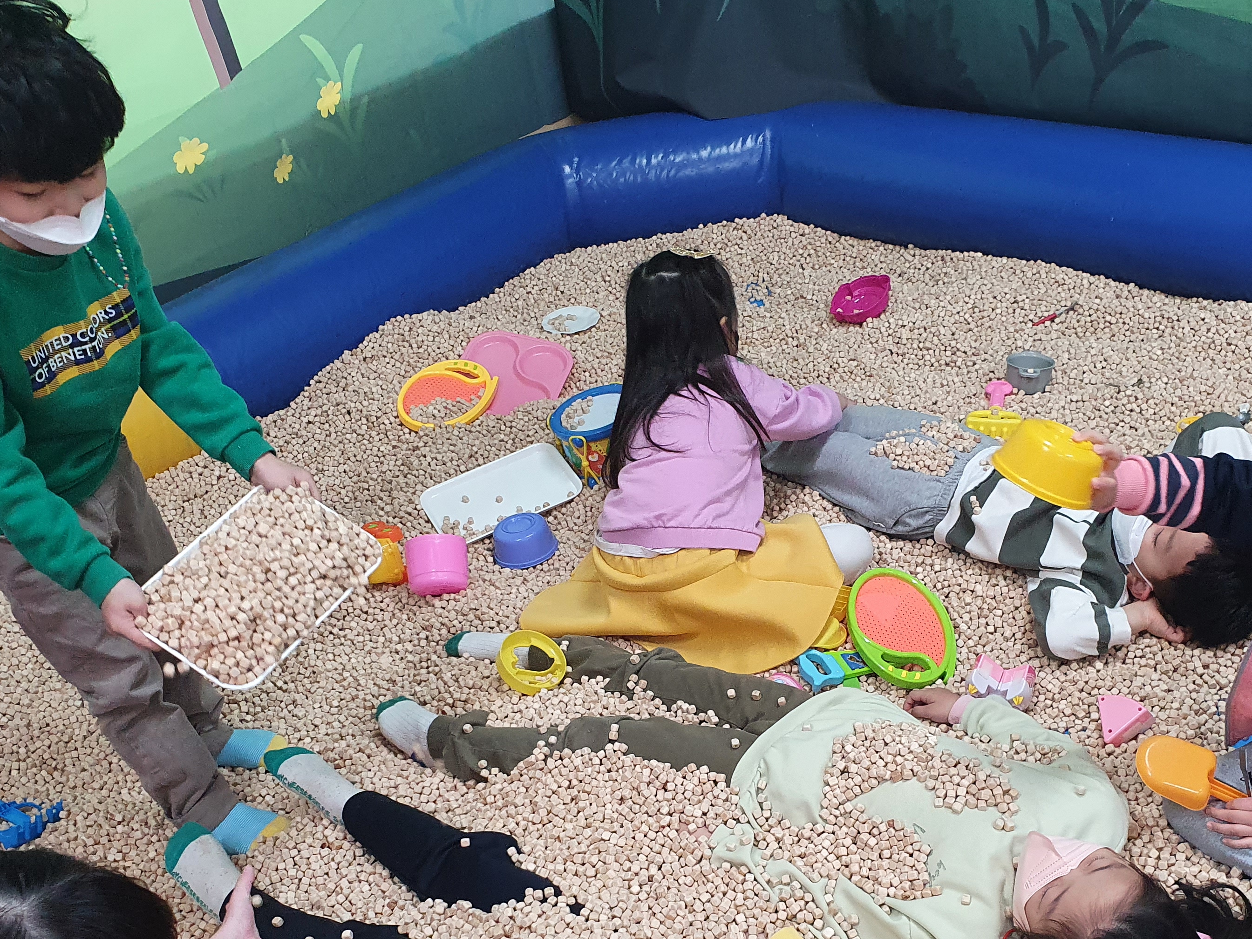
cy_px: 690
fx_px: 1411
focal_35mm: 39
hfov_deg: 47.8
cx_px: 685
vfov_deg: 36.1
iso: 320
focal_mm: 4.32
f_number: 2.4
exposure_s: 1/120
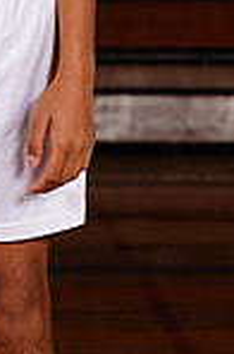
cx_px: -68
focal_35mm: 574
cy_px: -230
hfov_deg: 2.4
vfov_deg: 3.6
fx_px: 5622
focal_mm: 146
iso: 200
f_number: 8
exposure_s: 1/200
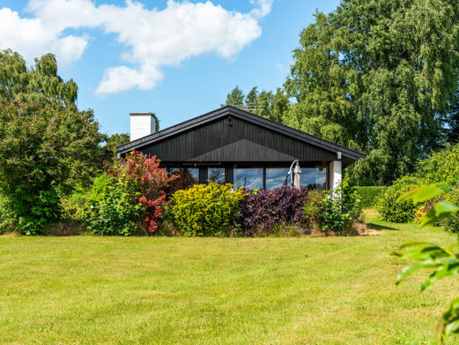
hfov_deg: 36.8
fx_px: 690
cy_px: 172
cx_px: 221
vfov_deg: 28.0
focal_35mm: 52
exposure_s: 1/160
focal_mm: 47
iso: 200
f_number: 8
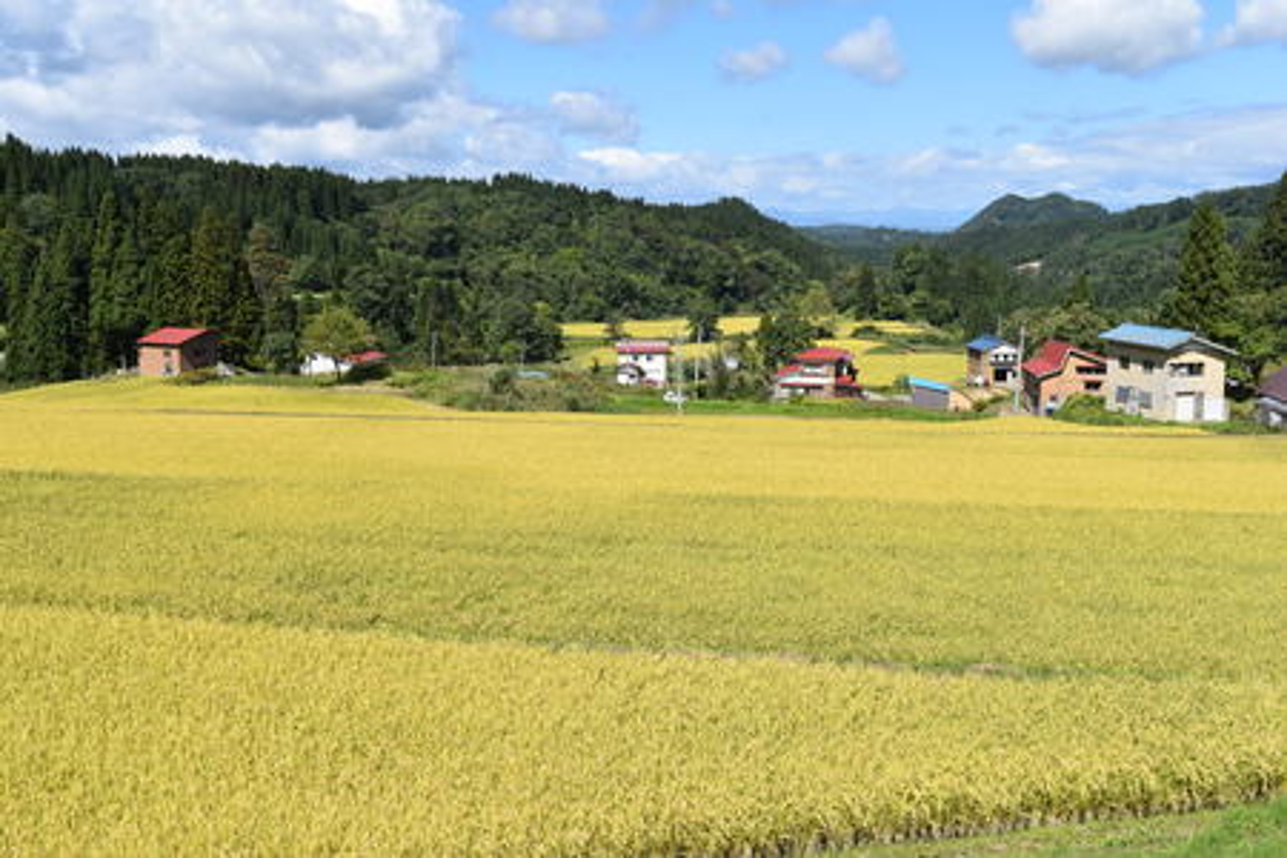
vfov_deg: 36.9
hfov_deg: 53.1
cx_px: 644
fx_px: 1287
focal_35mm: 36
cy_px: 429
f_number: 10
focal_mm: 24
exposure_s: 1/400
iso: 200
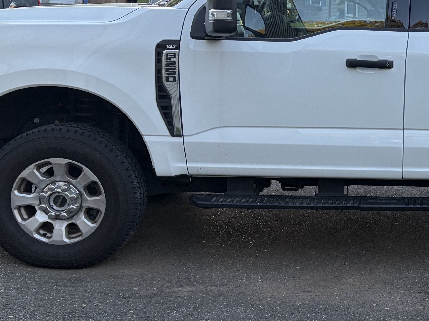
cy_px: 119
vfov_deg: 22.9
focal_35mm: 64
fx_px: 793
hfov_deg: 27.9
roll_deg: -2.8
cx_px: 456
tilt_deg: -6.7
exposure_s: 1/172
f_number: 1.6
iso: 50
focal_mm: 5.96
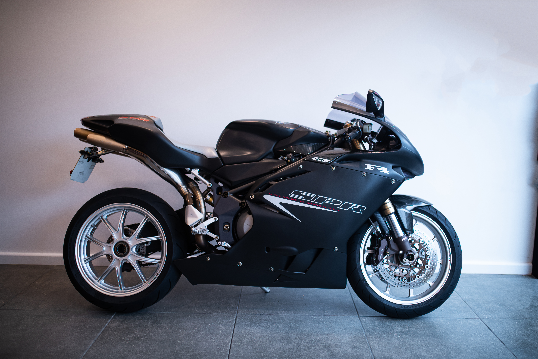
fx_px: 523
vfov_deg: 37.9
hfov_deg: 54.4
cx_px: 269
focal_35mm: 35
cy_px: 180
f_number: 1.6
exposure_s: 1/60
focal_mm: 35
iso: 64
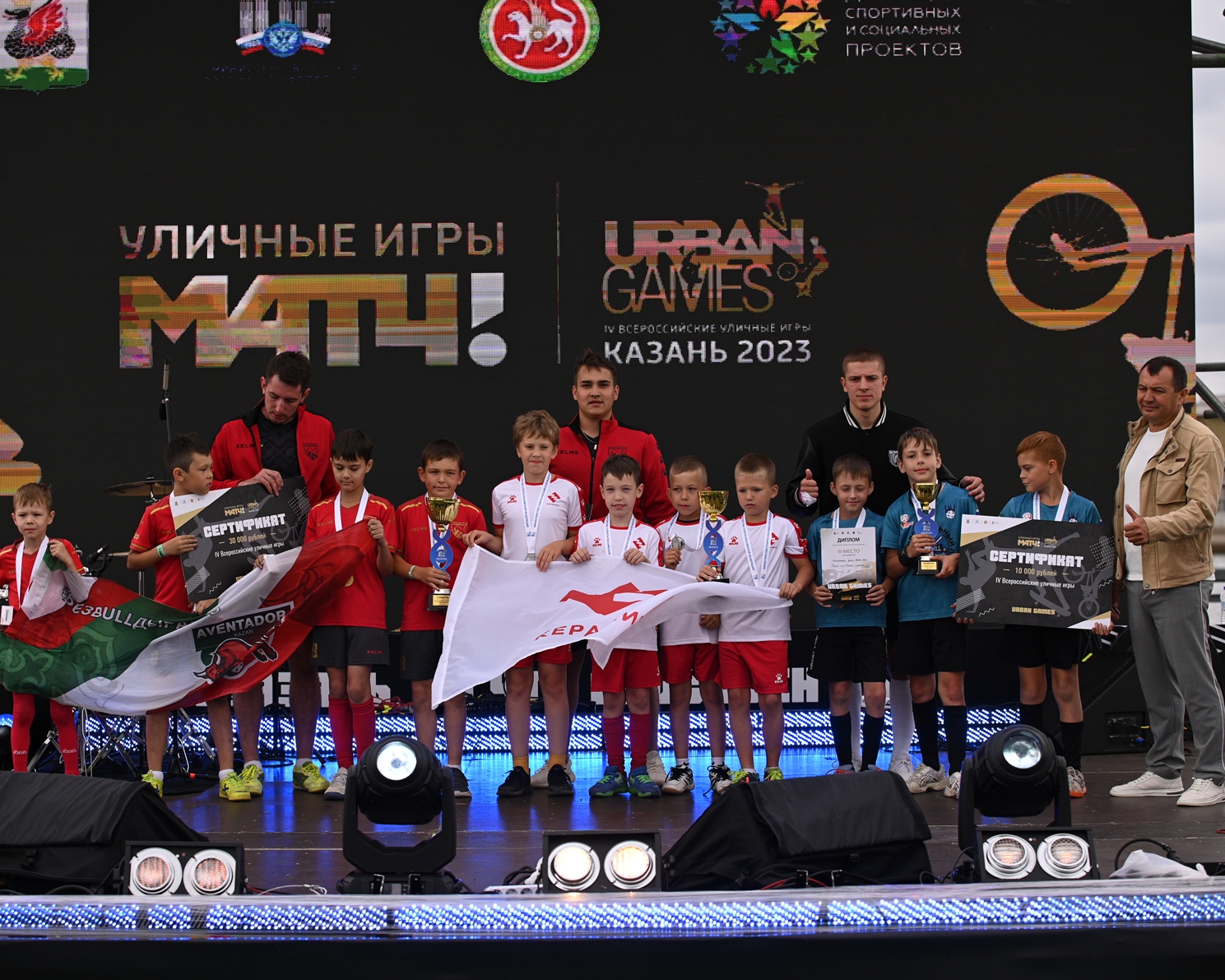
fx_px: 2900
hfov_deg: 23.8
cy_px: 488
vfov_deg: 19.2
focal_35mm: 80
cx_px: 569
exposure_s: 1/1250
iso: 200
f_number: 3.5
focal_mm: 70
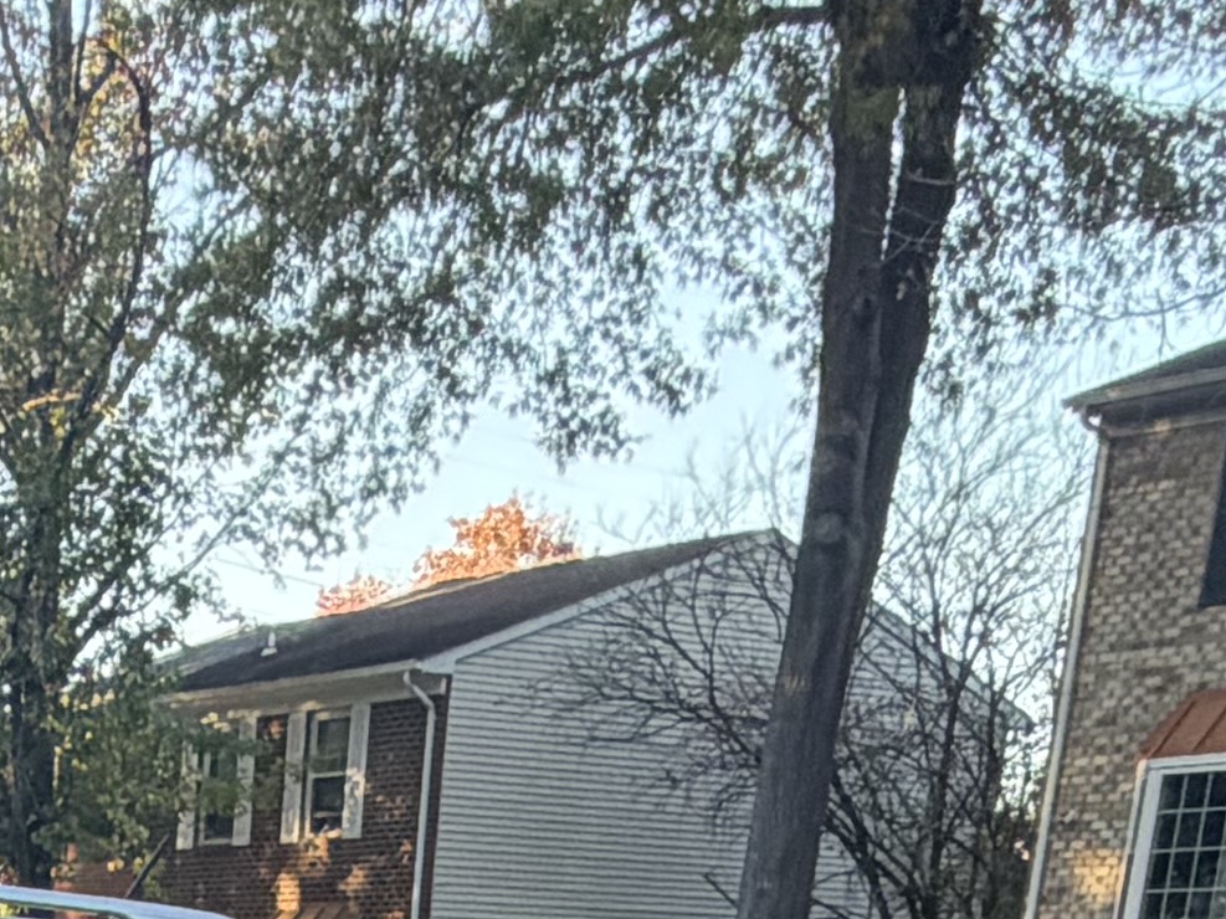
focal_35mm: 81
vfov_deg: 13.1
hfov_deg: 22.8
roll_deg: -1.1
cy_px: 2285
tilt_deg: -24.6
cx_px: -89
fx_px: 2868
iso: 80
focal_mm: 2.22
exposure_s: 1/121
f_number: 2.2
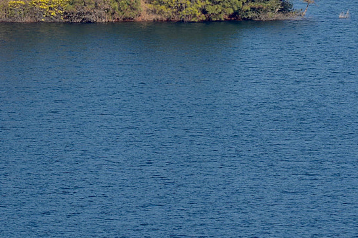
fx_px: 4374
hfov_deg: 4.7
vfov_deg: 3.1
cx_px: 171
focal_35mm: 440
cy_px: -73
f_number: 6.3
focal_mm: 100
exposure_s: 1/320
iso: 100
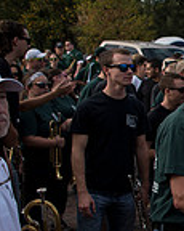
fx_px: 620
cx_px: 371
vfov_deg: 21.0
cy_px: 129
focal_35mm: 91
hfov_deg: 14.1
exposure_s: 1/1250
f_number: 4.5
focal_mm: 24
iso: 250
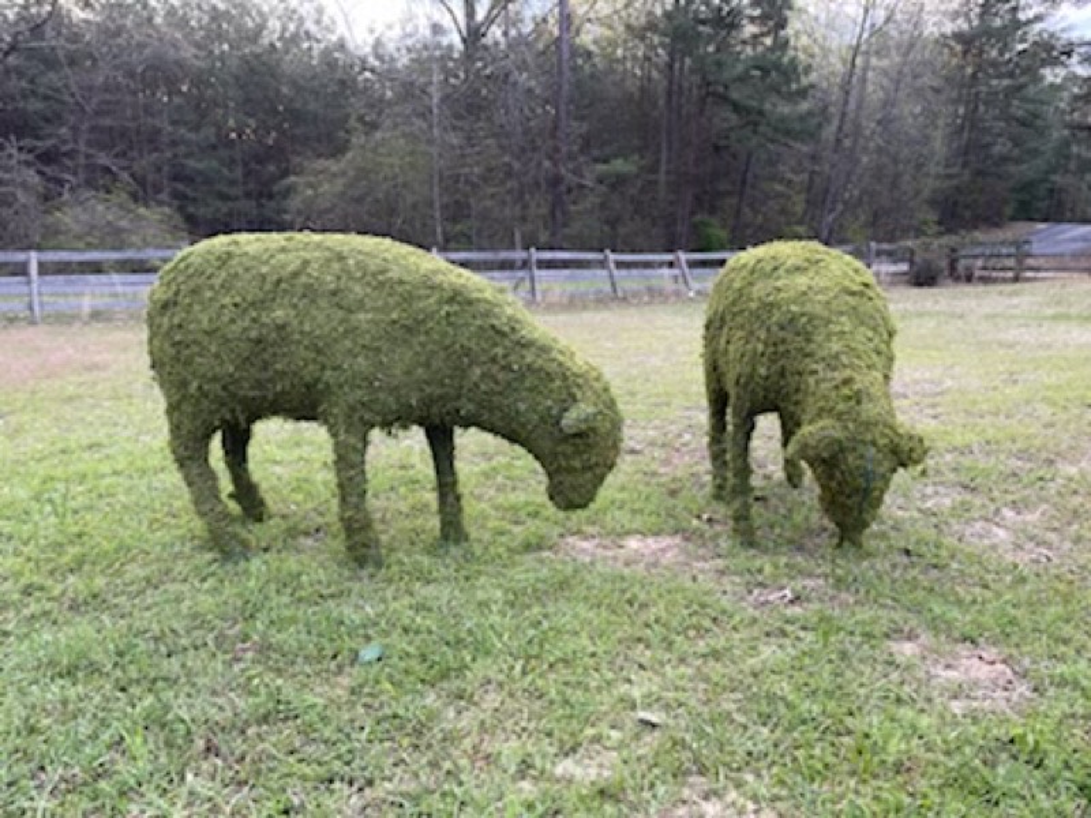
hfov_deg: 67.3
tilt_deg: -15.1
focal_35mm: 26
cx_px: 546
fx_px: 819
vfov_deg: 53.1
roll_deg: +0.0
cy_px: 409
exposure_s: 1/121
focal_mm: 5.1
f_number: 1.6
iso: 125
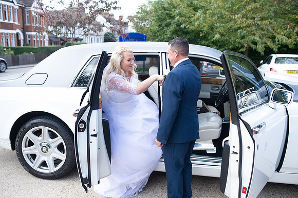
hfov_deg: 54.5
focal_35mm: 35
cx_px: 149
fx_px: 290
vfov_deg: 37.8
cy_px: 99
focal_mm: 35
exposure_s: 1/250
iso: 100
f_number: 2.8
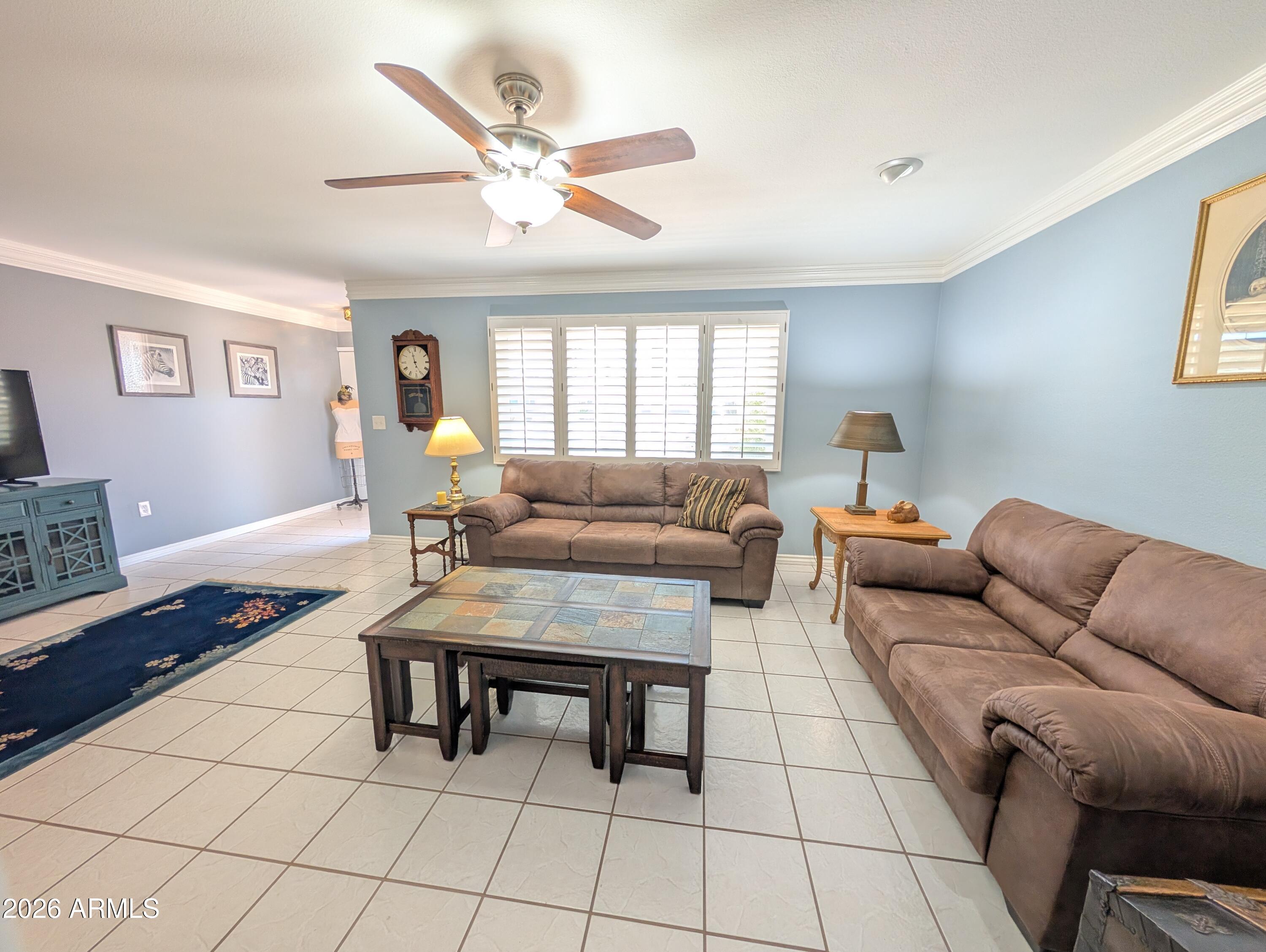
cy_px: 476
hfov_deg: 110.5
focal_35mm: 12
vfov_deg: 94.6
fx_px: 439
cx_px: 633
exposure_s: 1/60
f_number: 1.7
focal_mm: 2.02
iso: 113
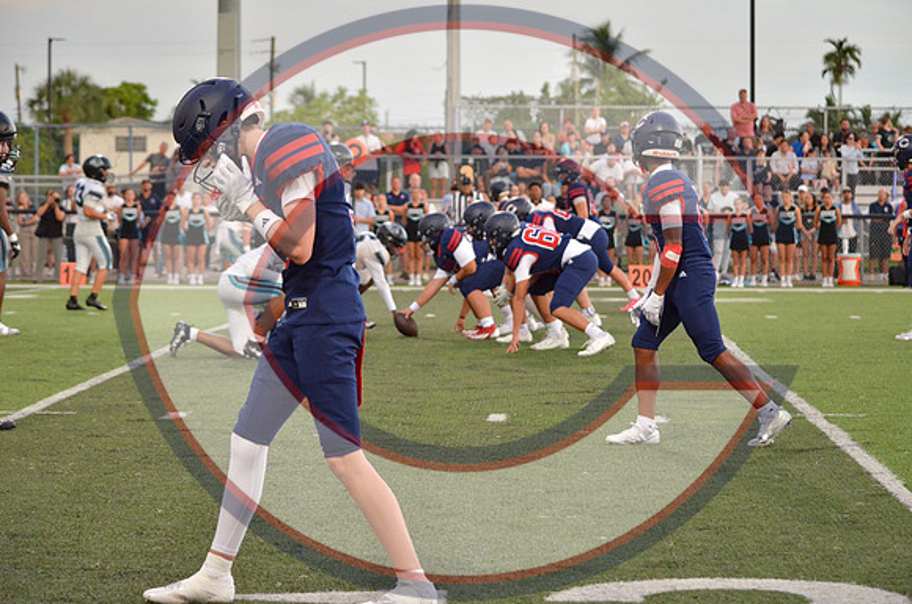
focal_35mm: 128
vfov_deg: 10.7
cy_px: 302
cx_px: 456
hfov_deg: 16.1
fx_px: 3223
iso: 2200
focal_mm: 85
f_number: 4.5
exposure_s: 1/500
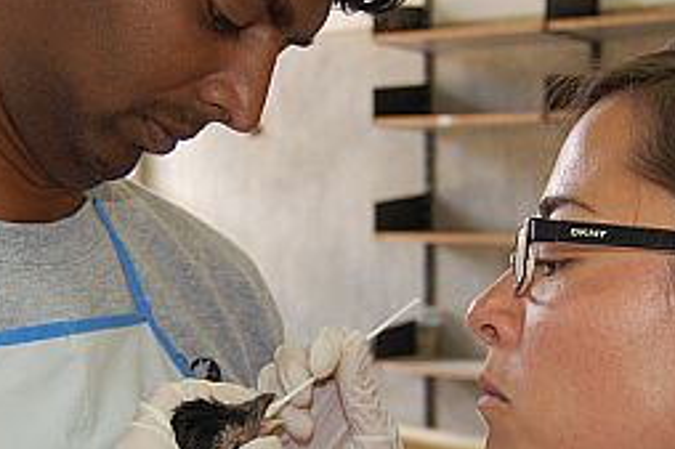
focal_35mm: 69
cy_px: 348
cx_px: 359
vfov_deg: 19.5
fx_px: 1293
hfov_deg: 29.3
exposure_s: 1/60
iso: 400
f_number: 3.5
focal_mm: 18
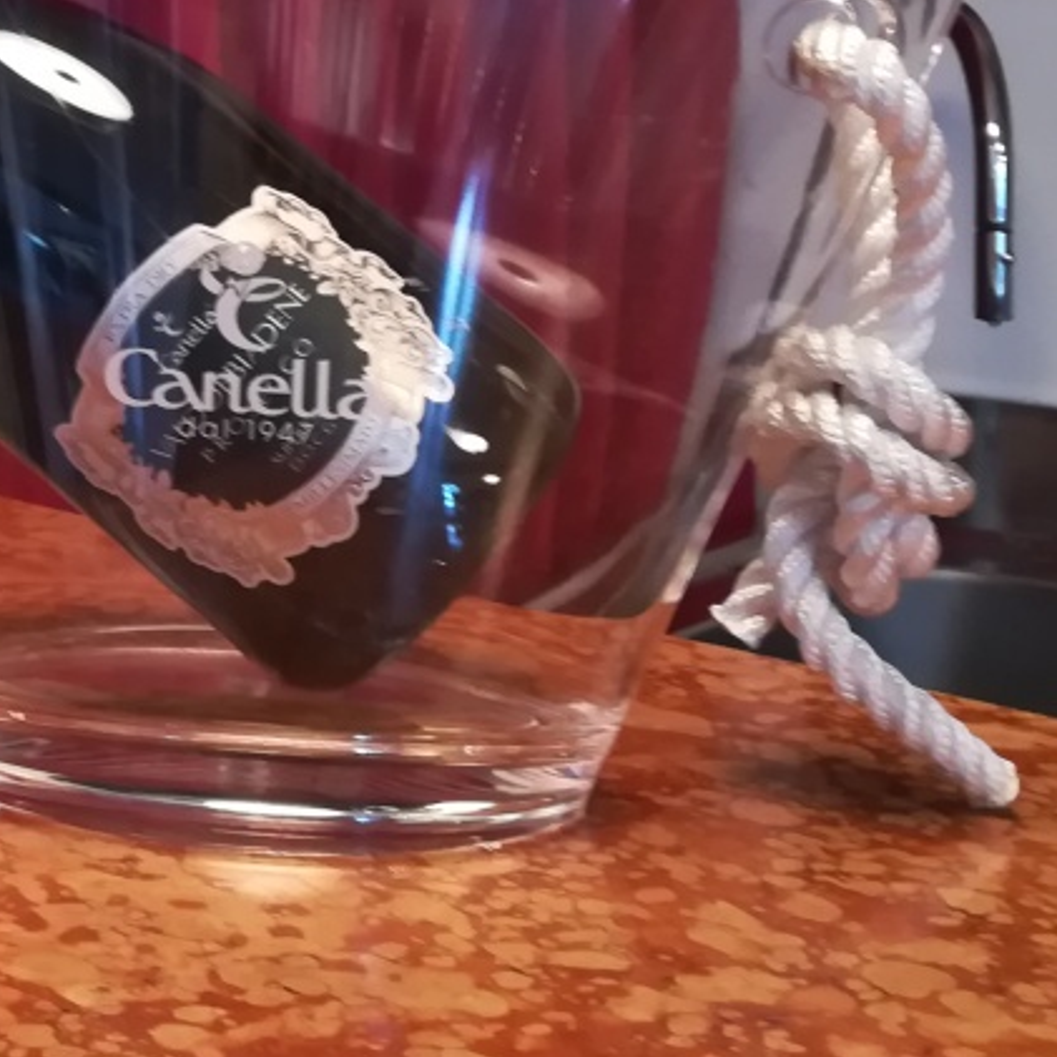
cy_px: 118
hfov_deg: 22.7
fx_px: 2453
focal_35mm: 71
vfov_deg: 23.7
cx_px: -158
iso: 320
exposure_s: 1/25
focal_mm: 3.83
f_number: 2.2
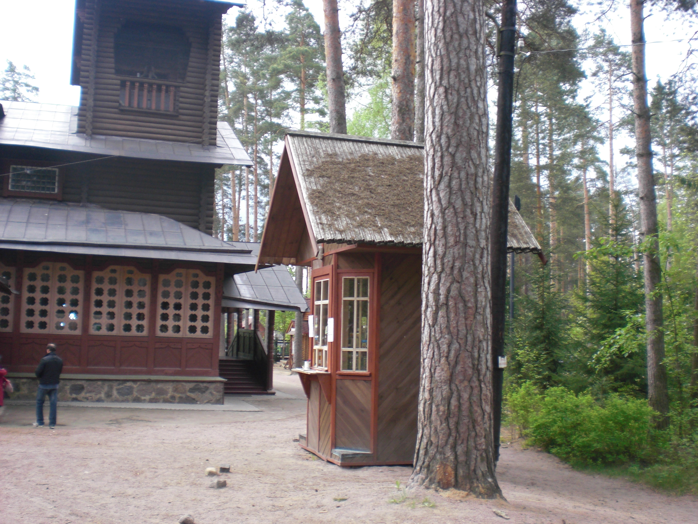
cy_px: 262
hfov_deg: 49.0
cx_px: 349
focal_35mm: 38
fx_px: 766
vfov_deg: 37.7
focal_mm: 6.3
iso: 100
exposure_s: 1/125
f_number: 3.1
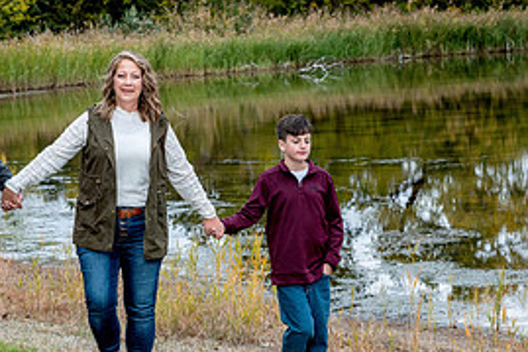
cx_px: 55
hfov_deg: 18.6
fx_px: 1583
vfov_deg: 12.7
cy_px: 166
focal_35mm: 108
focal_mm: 50
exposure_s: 1/125
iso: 320
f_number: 5.6
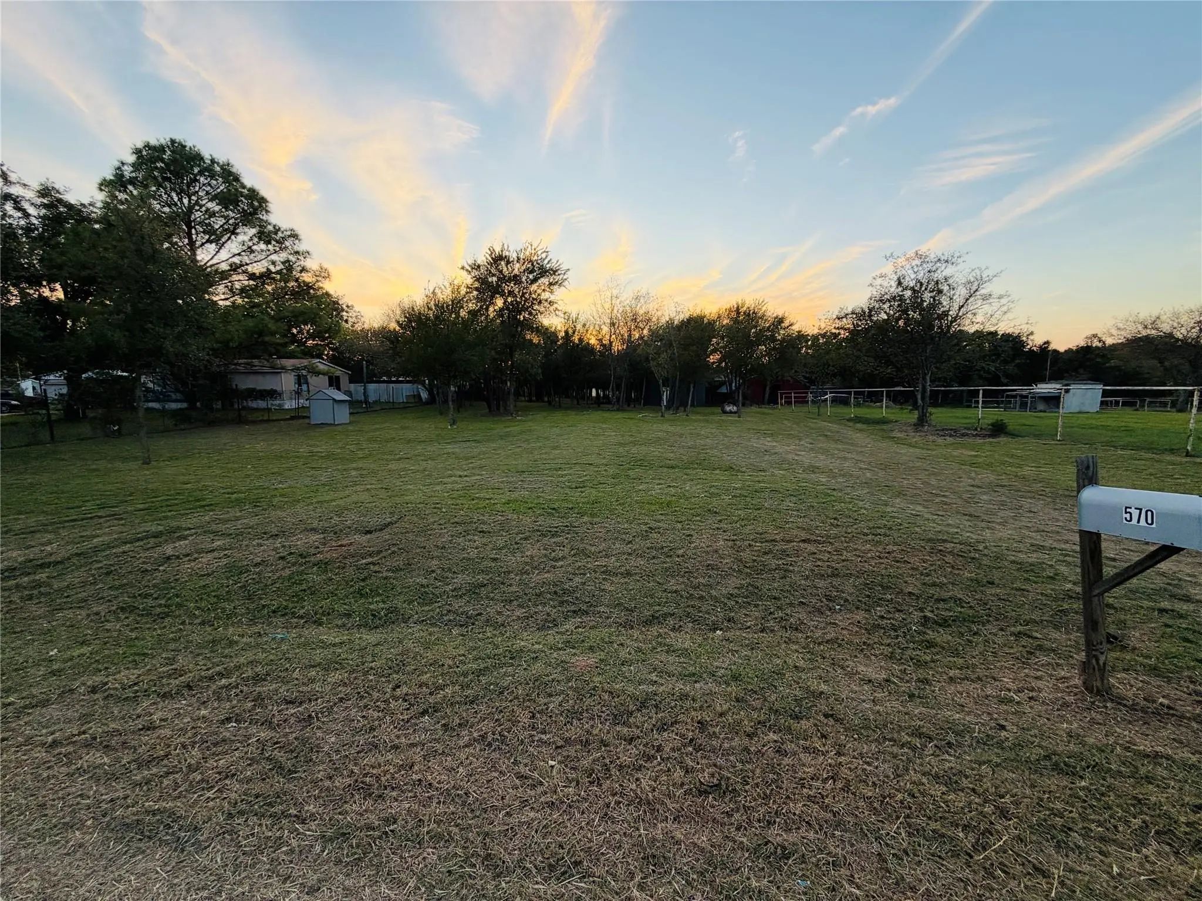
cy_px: 450
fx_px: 486
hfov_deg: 102.1
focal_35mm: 14
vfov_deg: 85.7
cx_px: 601
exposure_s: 1/121
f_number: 2.2
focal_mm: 2.22
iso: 50
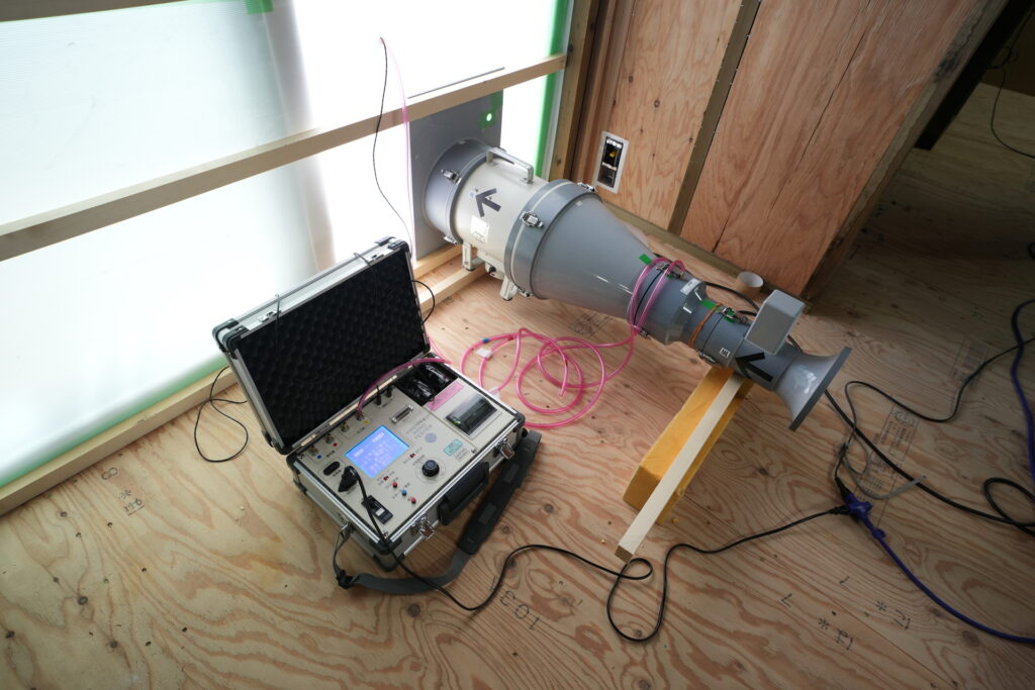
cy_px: 345
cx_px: 518
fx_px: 558
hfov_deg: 85.7
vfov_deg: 63.5
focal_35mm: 19
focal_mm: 19.4
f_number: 4.5
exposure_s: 1/100
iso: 640
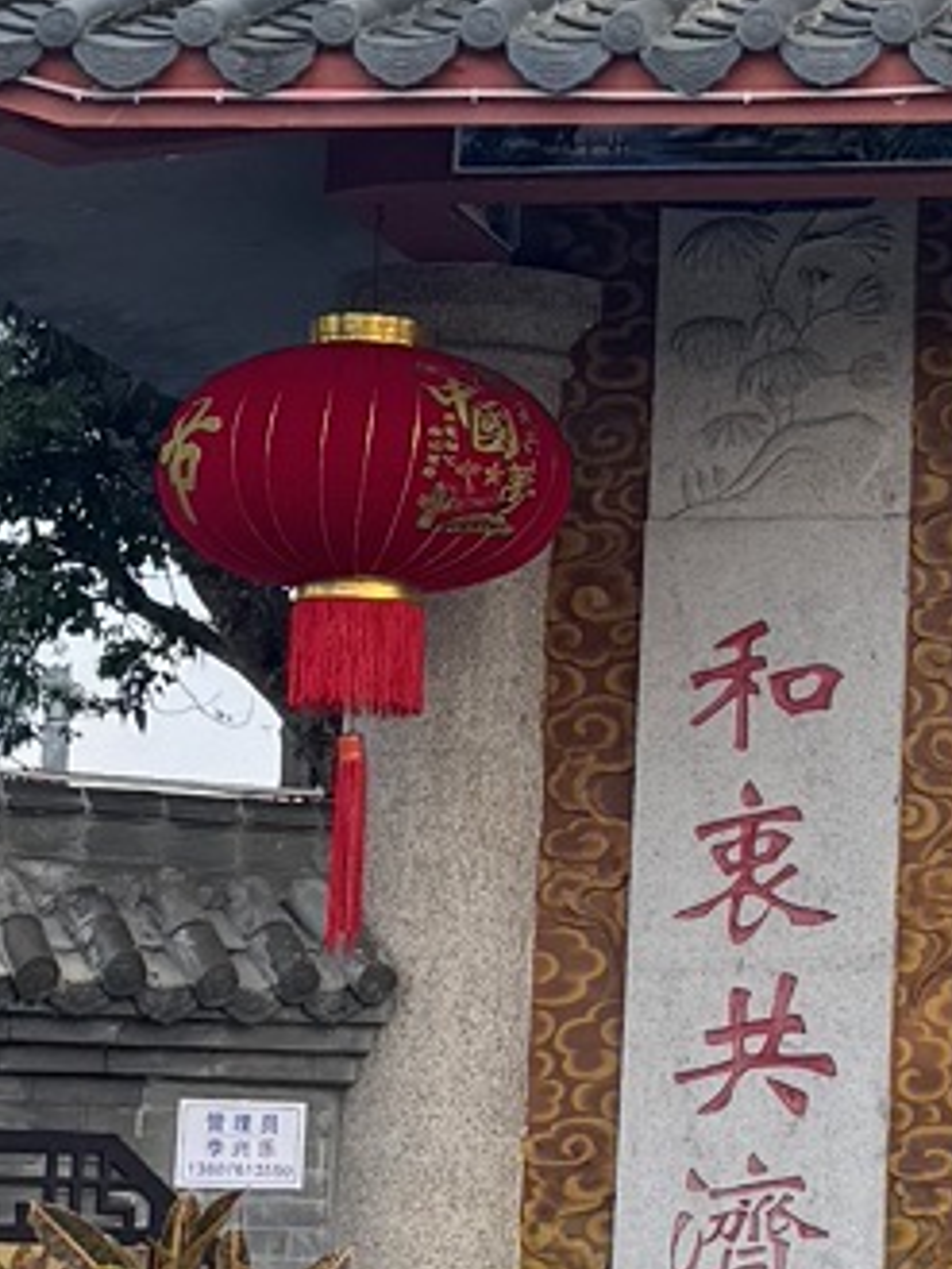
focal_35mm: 146
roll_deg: +0.4
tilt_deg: +11.0
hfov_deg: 9.3
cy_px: 447
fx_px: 5350
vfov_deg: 13.5
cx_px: 2108
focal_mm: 6.86
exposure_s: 1/297
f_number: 1.78
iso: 80
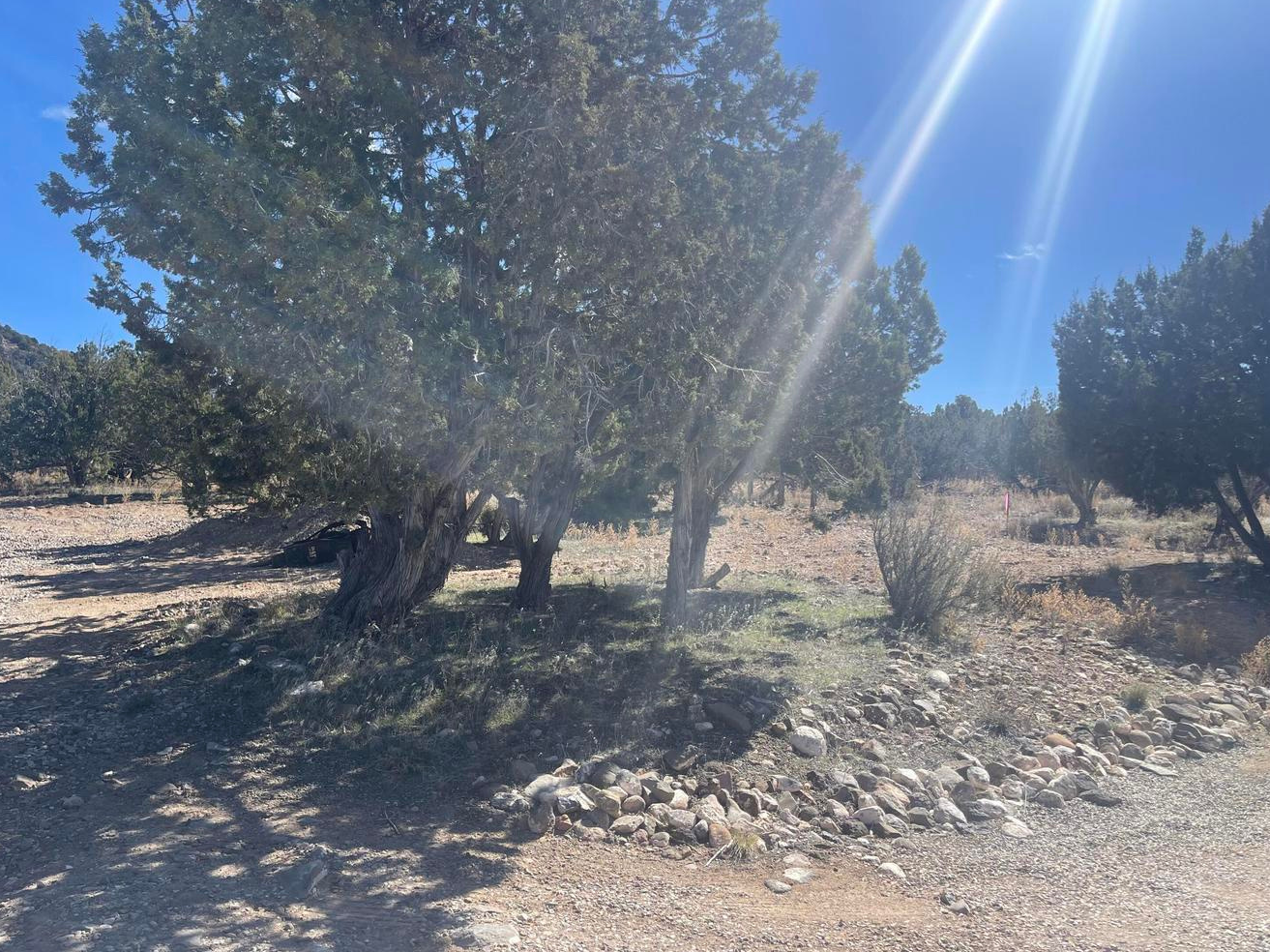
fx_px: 954
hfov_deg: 67.3
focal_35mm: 26
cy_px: 472
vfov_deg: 53.0
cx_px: 624
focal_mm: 5.1
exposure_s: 1/2433
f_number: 1.6
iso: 32
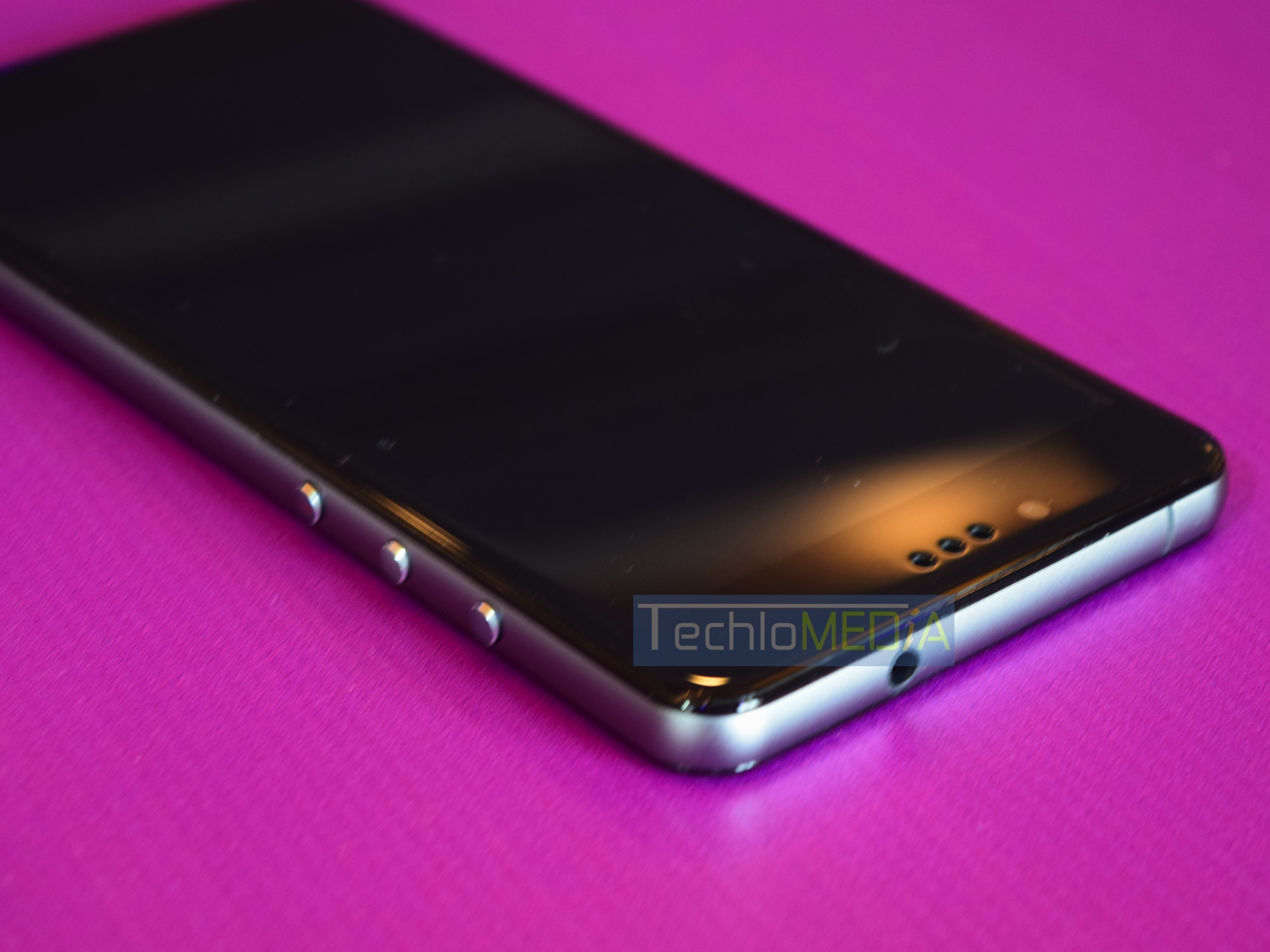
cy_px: 488
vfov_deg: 15.8
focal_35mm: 94
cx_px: 598
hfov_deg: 21.0
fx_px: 3432
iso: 1100
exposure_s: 1/15
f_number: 6.3
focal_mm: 55
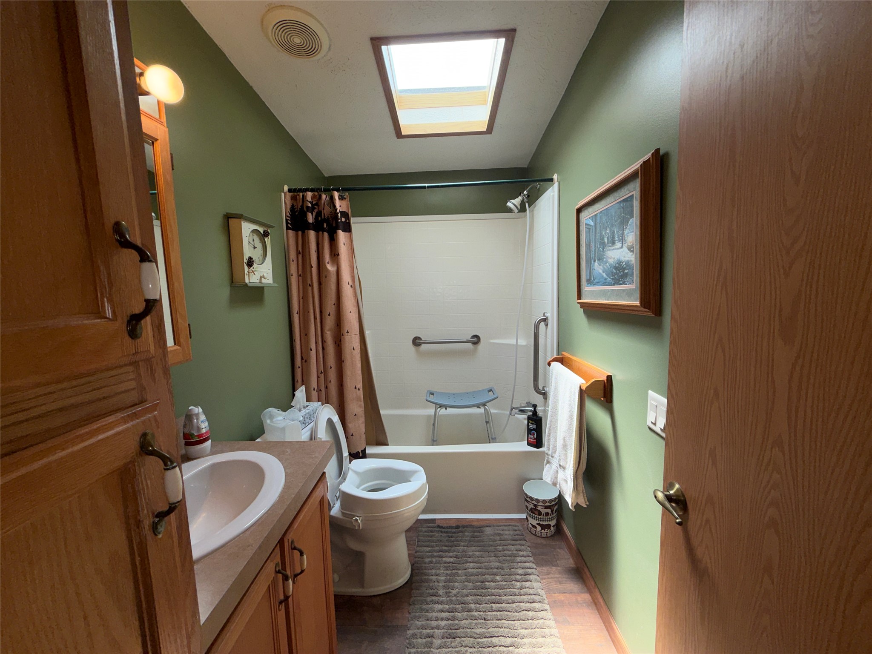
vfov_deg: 85.7
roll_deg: +1.9
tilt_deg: -6.5
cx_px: 436
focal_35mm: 14
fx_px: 353
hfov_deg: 102.1
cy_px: 327
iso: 16
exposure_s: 1/120
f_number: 2.2
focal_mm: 2.22
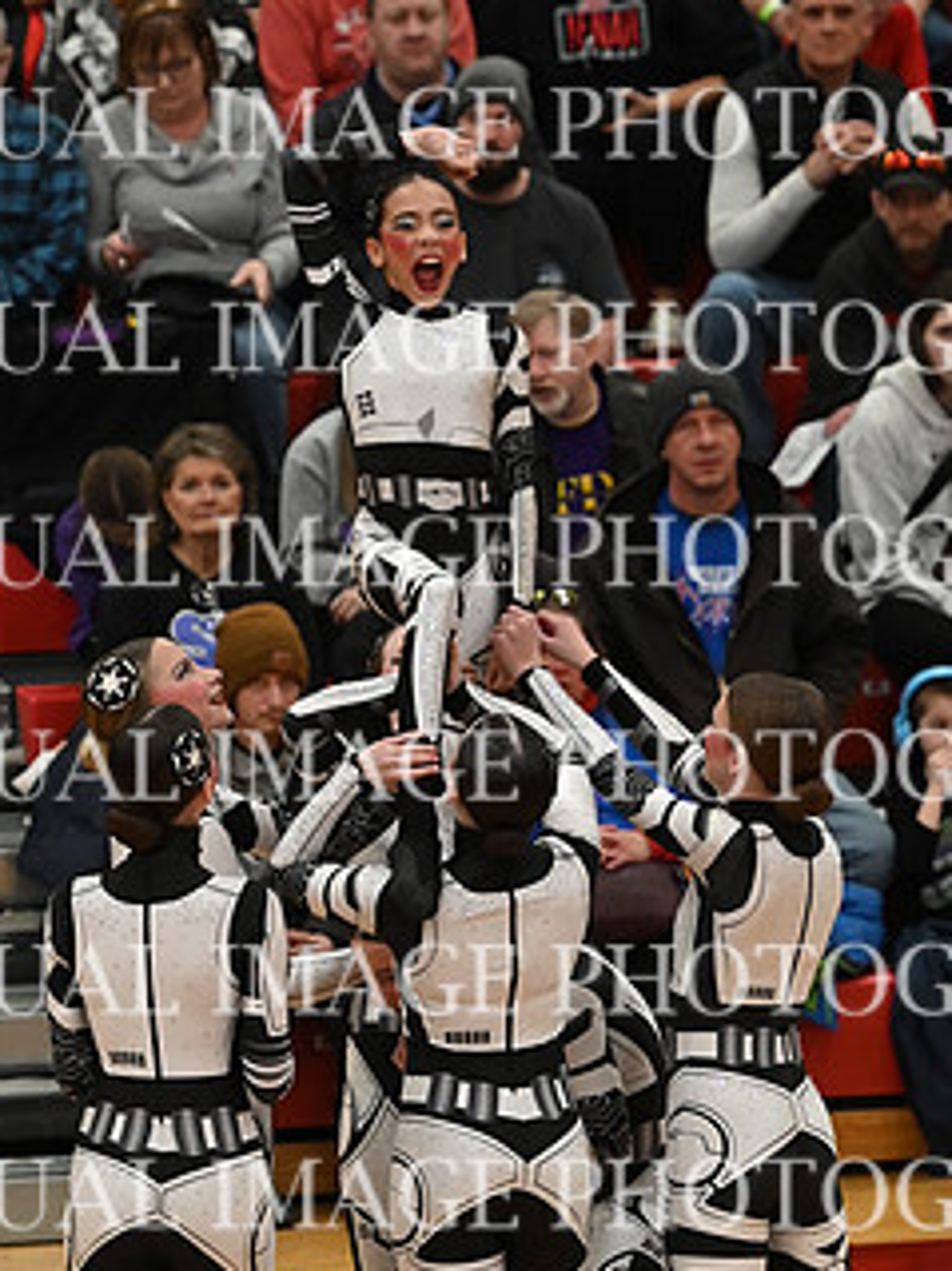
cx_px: 524
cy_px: 873
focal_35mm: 367
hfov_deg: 4.0
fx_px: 13467
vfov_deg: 5.4
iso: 3200
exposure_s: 1/400
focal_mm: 140
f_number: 4
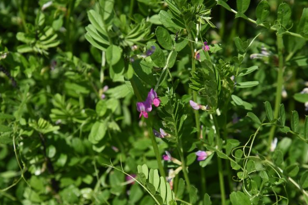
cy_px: 107
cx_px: 149
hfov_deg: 16.1
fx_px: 1086
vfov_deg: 10.8
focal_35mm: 127
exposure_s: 1/400
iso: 200
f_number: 8
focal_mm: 120
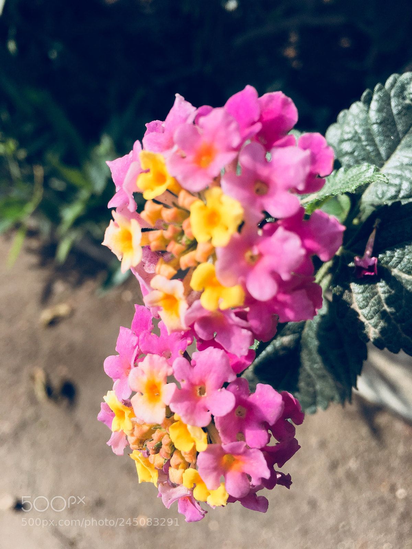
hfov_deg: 48.2
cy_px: 274
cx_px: 206
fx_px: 460
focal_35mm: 29
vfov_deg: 61.7
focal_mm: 4.15
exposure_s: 1/950
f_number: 2.2
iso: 25
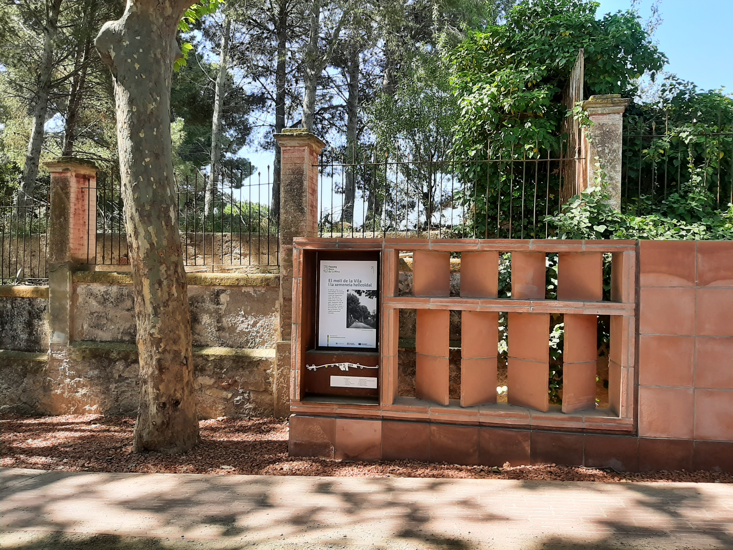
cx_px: 366
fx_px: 551
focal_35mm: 26
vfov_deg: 53.1
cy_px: 275
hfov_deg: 67.3
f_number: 1.7
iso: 40
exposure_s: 1/484
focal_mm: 3.93
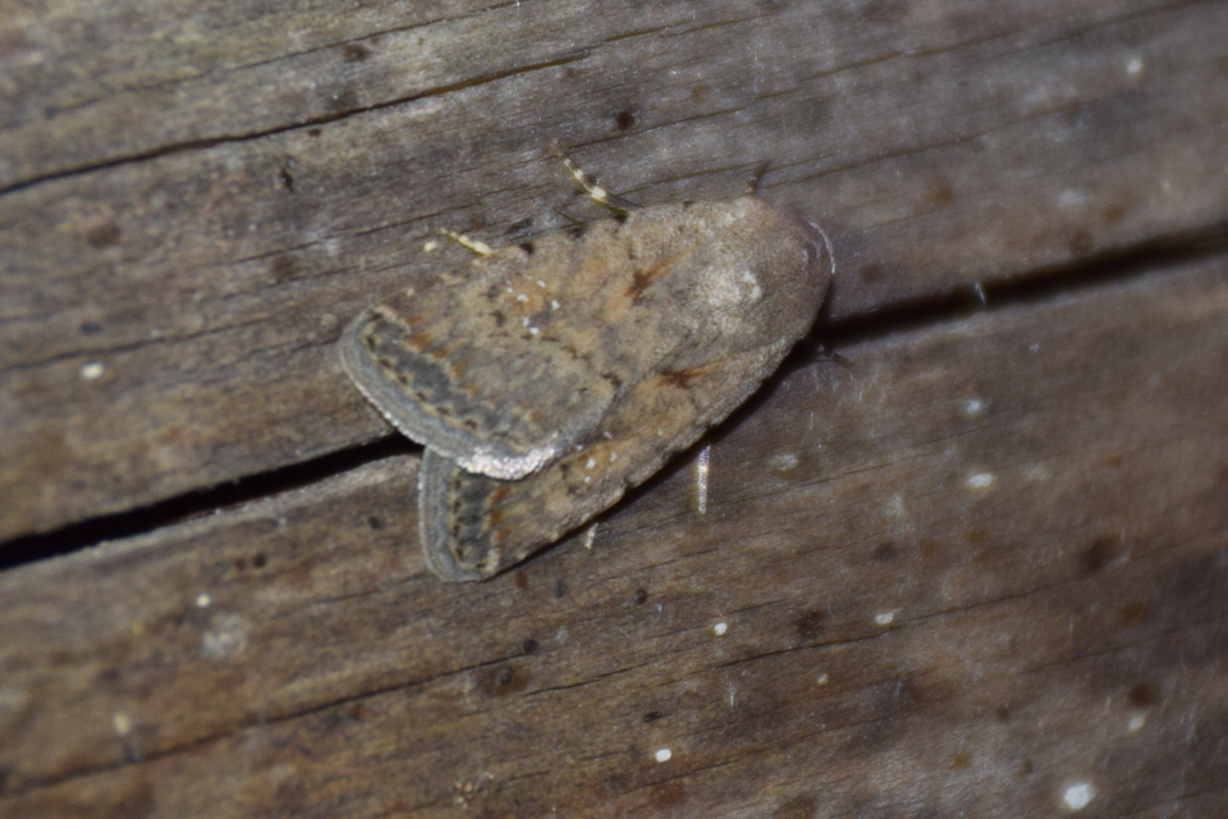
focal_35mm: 210
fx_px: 7163
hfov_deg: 9.8
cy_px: 410
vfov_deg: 6.5
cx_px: 614
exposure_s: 1/60
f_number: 5.6
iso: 320
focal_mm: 140
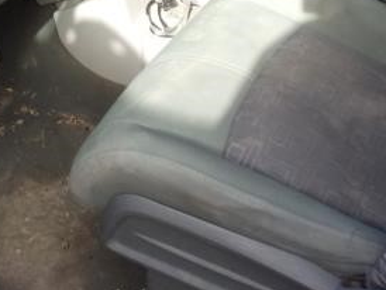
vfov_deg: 20.3
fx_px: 781
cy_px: -4
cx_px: 93
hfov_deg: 27.3
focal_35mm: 70
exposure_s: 1/250
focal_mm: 4.3
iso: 80
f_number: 3.3
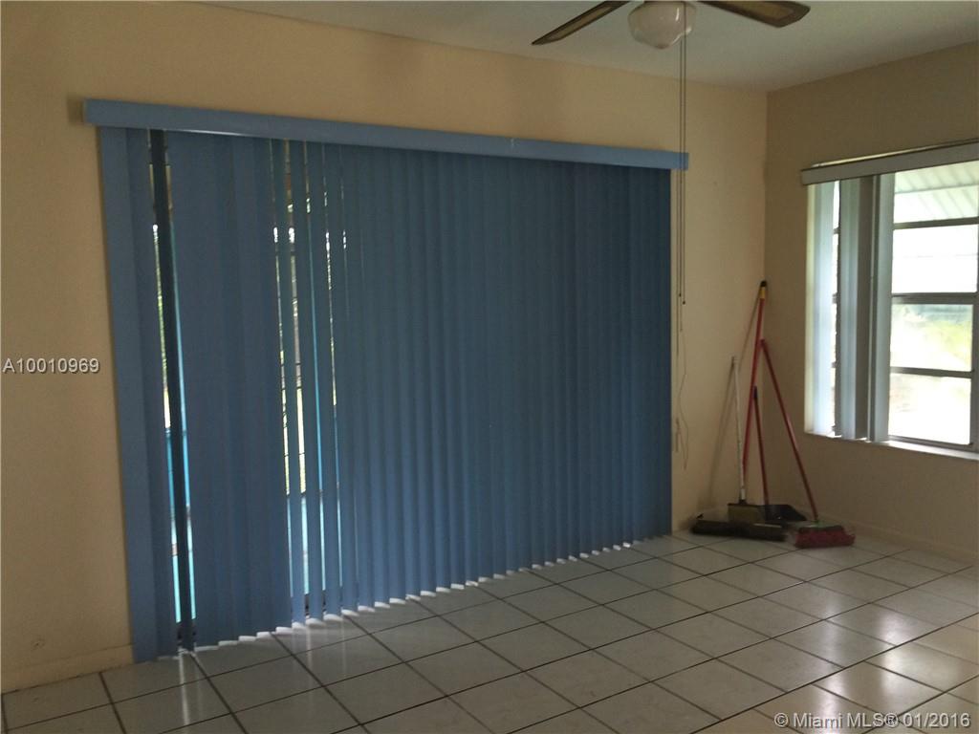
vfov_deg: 48.2
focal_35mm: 29
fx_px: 820
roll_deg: +2.2
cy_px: 367
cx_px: 490
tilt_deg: -6.4
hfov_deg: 61.7
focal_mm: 4.15
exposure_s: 1/30
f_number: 2.2
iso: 100
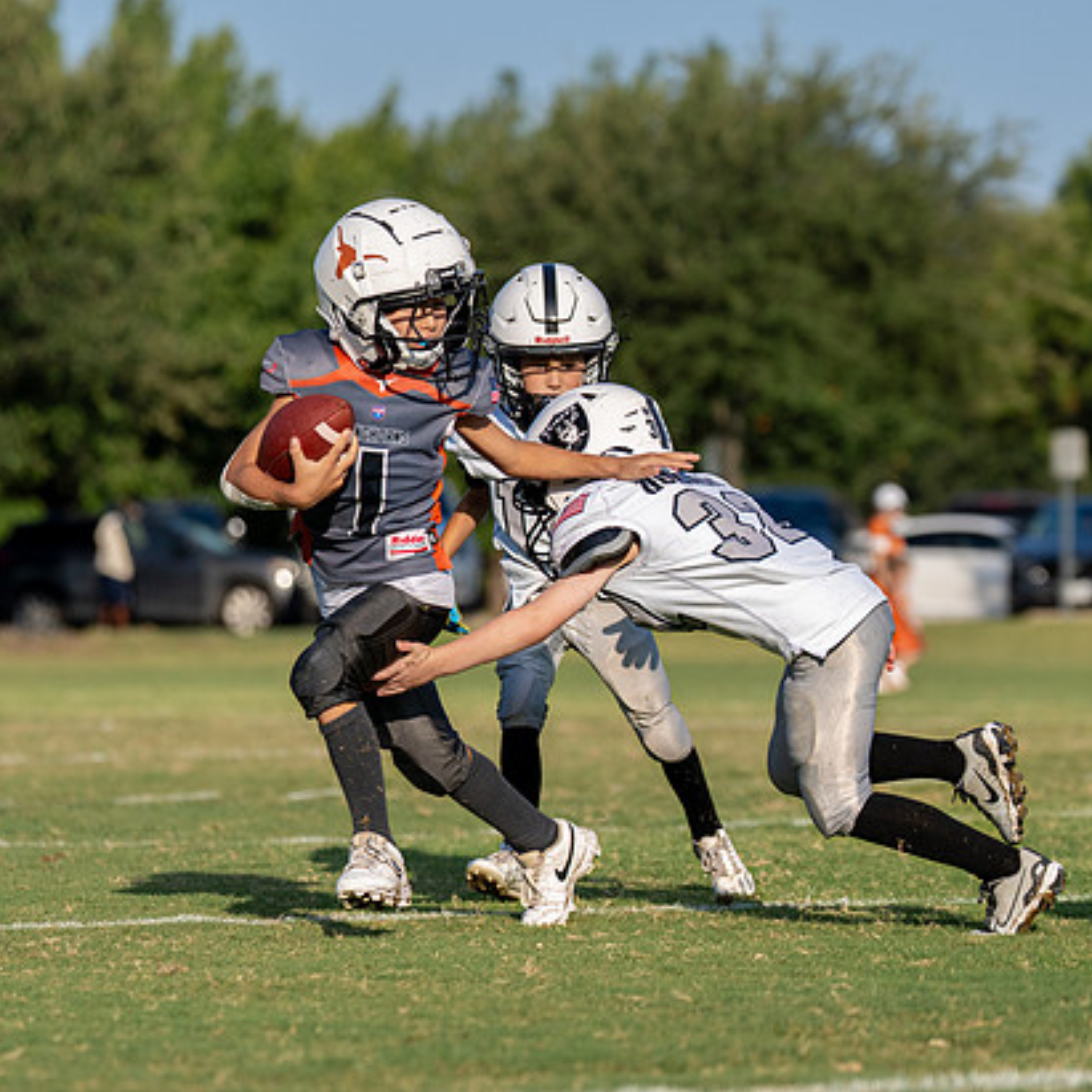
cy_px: 458
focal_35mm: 209
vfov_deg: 8.4
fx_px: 7459
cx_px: 640
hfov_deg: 8.4
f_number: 2.8
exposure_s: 1/6400
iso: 320
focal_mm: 115
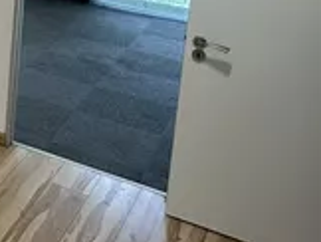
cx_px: -212
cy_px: -97
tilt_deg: -8.0
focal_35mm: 69
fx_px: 641
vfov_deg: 19.3
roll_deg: -1.2
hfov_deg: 21.4
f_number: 2.2
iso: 80
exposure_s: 1/100
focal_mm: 2.22
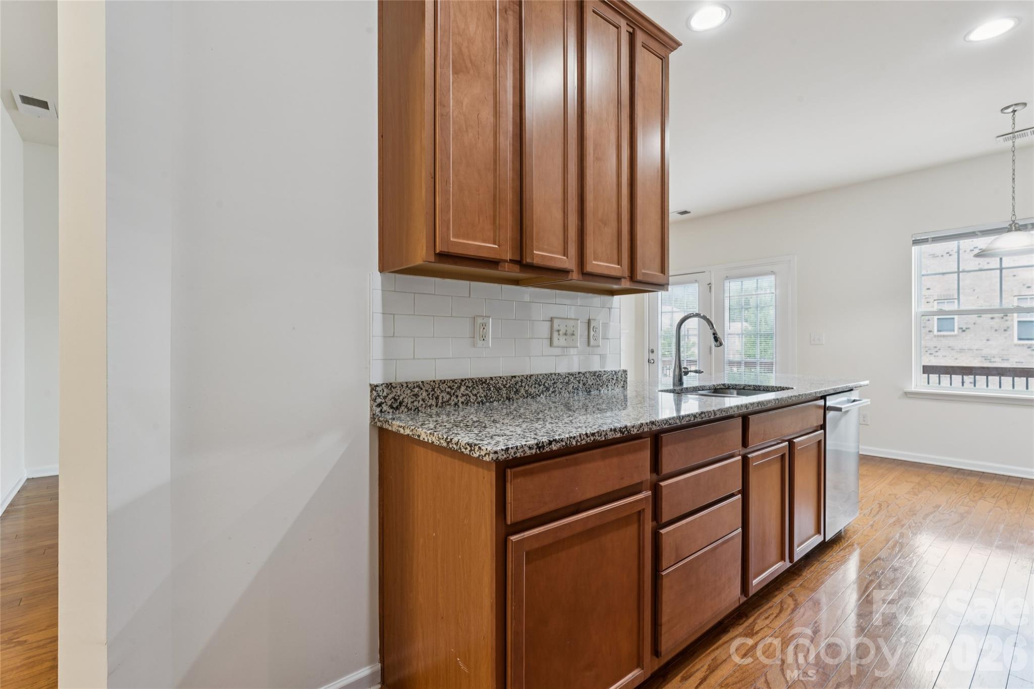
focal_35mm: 16
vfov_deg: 73.1
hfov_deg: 96.0
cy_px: 344
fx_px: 465
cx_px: 517
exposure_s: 1.6
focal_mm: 16.2
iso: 100
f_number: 13
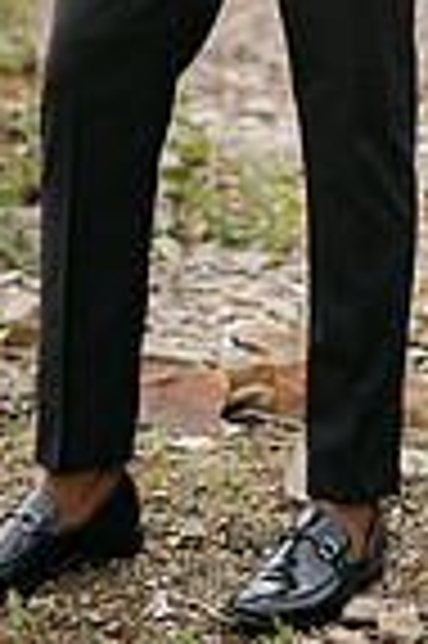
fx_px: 4791
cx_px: 191
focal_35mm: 268
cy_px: -302
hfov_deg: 5.1
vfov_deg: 7.6
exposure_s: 1/4000
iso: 100
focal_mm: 85
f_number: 2
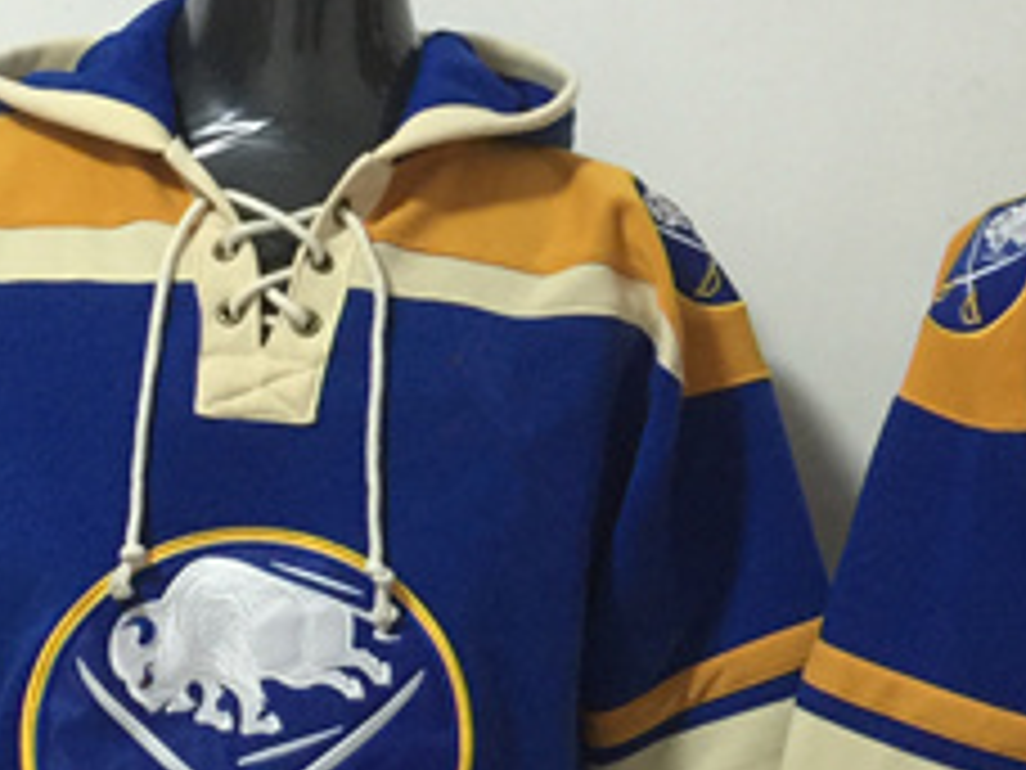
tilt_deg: +0.3
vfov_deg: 16.6
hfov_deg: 21.7
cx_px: 819
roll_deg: -3.2
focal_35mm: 89
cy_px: 417
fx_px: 2638
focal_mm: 4.15
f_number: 2.2
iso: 125
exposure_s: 1/10
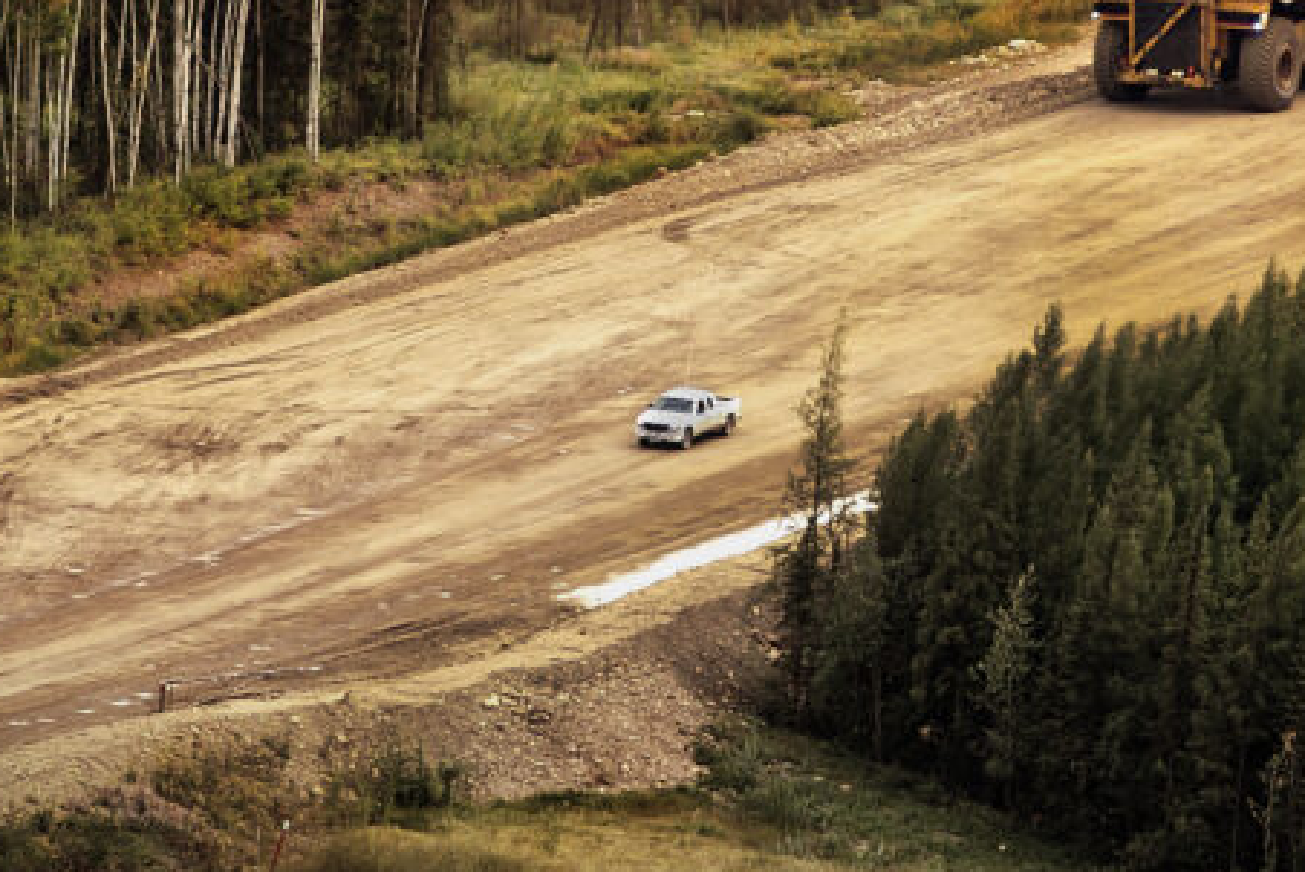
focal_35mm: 543
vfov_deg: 2.5
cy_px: 56
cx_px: 557
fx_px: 19696
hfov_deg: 3.8
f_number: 3.2
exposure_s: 1/800
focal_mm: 160
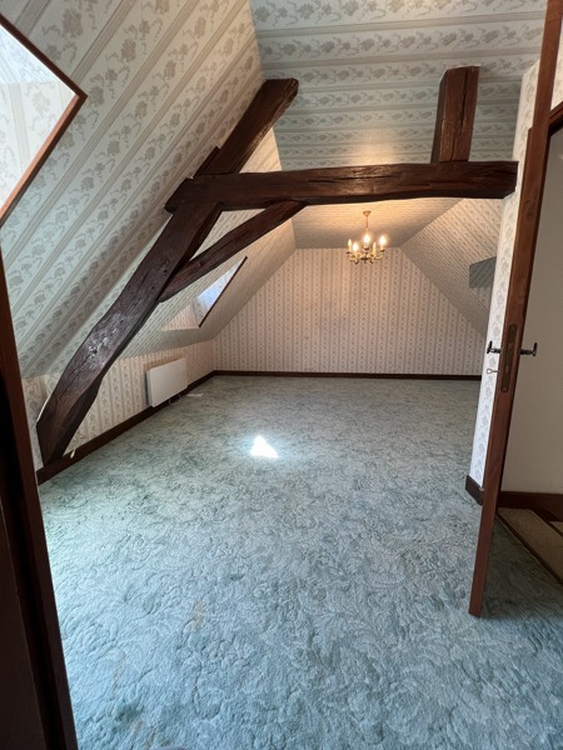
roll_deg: -0.1
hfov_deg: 89.9
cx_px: 282
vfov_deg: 106.2
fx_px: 282
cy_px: 375
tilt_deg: -8.5
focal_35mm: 13
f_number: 1.8
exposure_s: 1/50
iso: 200
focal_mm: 1.57
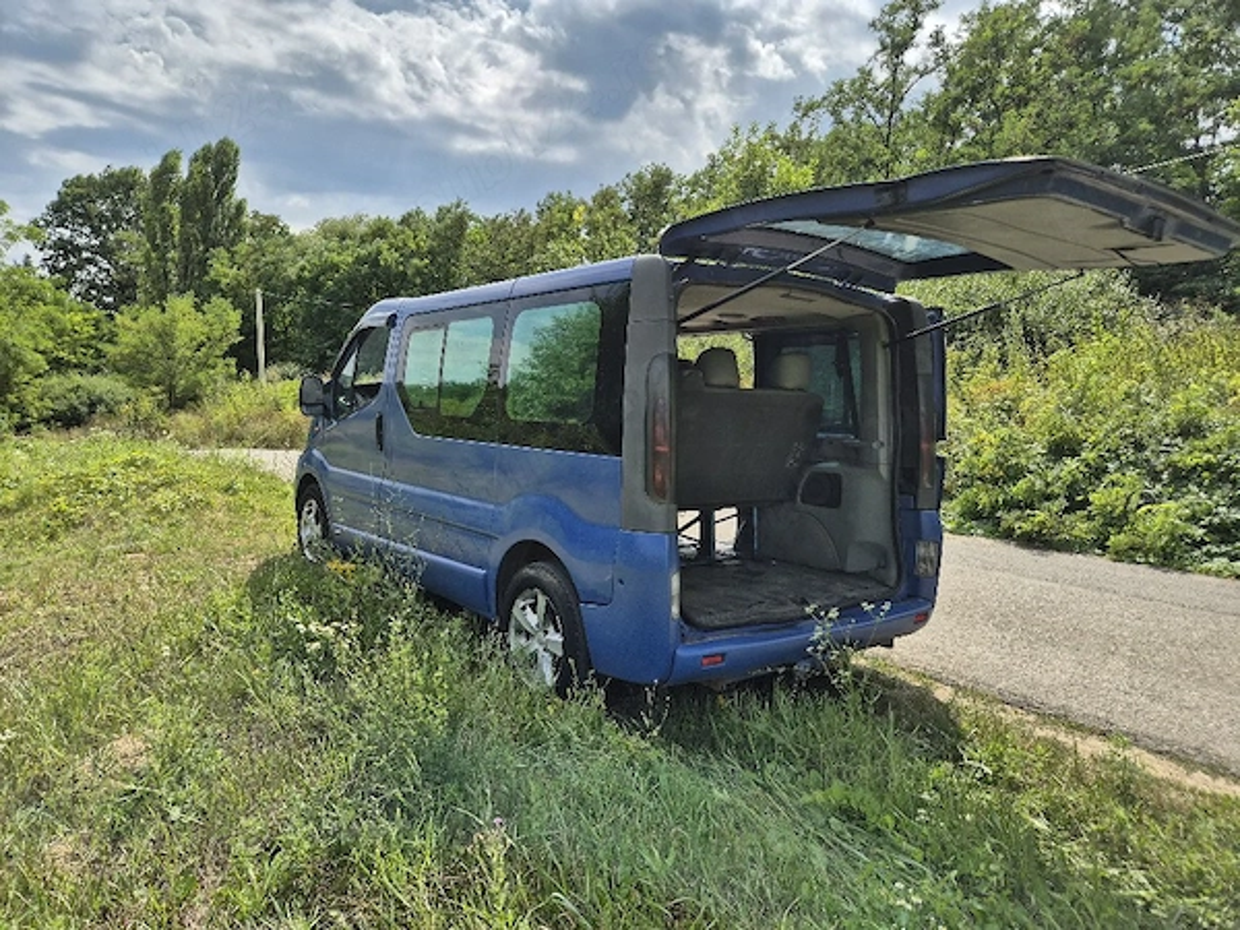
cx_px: 620
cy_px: 465
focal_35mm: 23
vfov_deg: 58.9
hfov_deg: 73.9
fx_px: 824
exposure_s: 1/3333
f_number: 1.8
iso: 25
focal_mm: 5.4
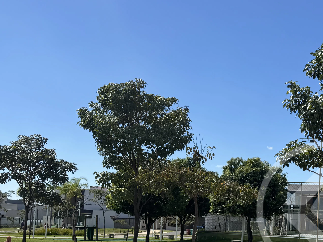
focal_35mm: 52
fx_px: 485
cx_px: 325
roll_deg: -2.0
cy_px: 210
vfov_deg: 27.2
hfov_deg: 33.6
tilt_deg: +0.8
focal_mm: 6.76
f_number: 1.78
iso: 80
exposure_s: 1/3096
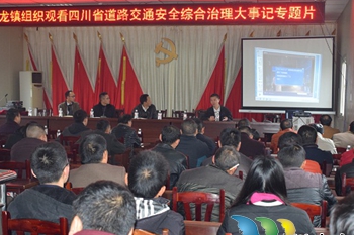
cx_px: 160
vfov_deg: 22.6
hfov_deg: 33.4
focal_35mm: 60
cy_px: 119
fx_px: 590
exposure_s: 1/80
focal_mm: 28
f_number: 4.5
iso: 800
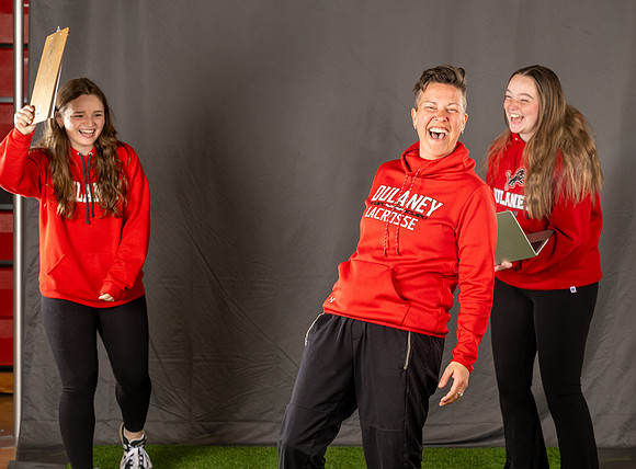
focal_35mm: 100
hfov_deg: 19.7
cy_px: 245
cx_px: 397
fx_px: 1829
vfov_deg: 14.6
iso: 160
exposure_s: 1/125
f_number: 5.6
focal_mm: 70
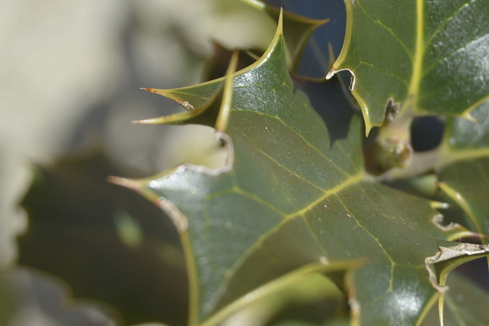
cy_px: 107
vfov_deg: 8.3
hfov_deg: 12.4
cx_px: 324
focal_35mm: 166
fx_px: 2253
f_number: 7.1
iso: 100
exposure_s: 1/200
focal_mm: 55
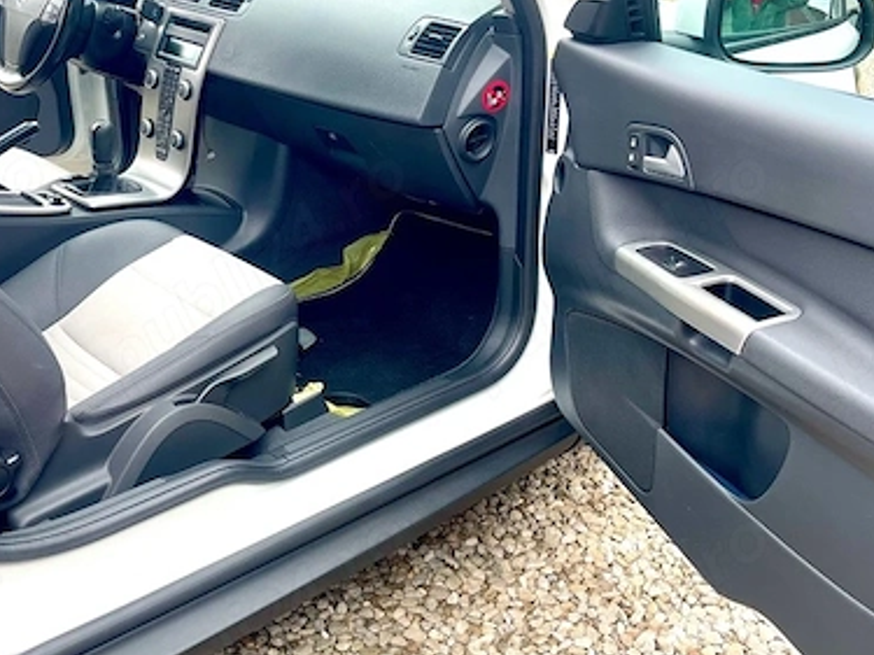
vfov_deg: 35.9
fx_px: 1010
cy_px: 280
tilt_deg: -26.8
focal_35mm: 40
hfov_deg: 46.5
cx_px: 347
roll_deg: +0.9
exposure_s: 1/317
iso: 32
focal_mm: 5.1
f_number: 1.6
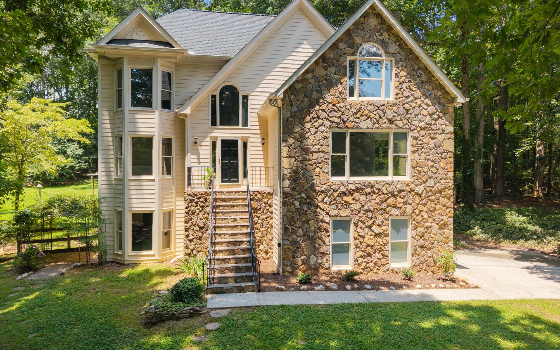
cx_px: 286
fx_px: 397
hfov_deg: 70.4
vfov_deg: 47.6
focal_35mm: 26
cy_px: 171
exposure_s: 1/500
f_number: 1.8
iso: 100
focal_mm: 8.67
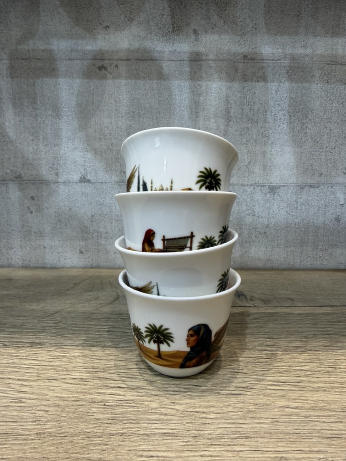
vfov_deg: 71.6
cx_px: 173
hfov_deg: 56.8
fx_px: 320
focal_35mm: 24
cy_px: 230
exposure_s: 1/100
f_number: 2.2
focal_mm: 2.22
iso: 160
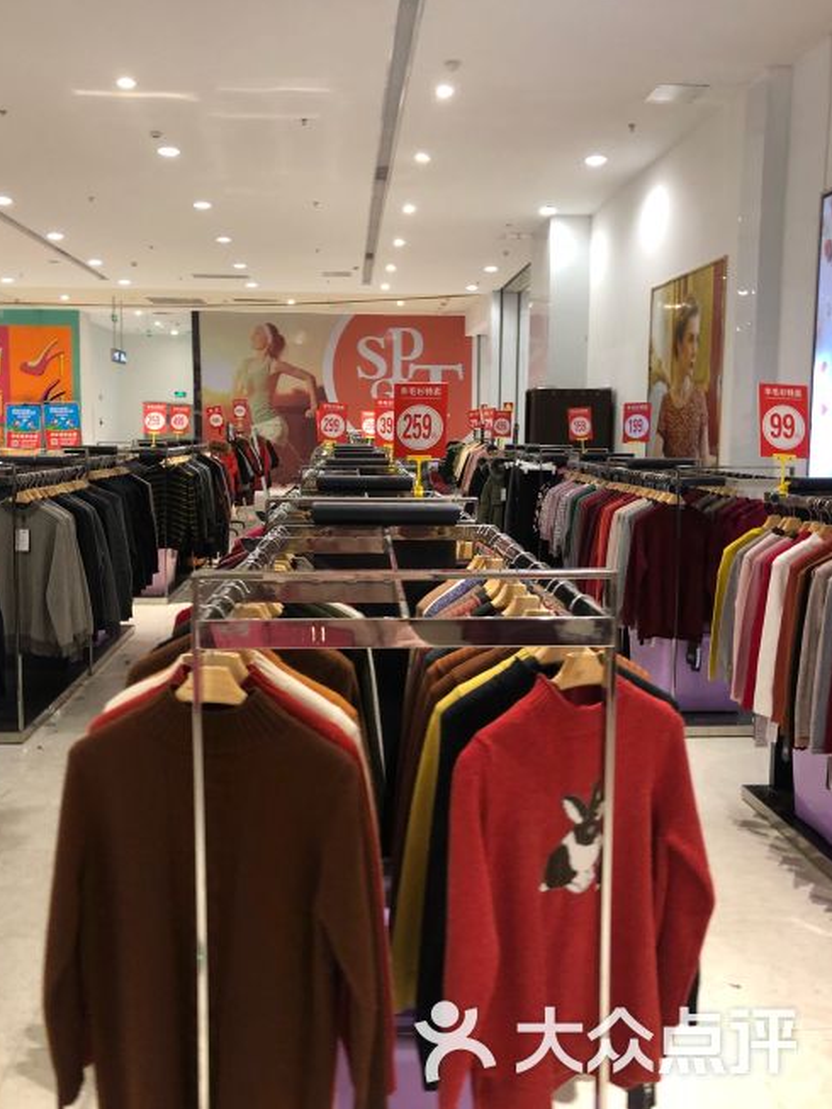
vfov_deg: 59.9
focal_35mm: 30
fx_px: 961
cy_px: 535
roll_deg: -0.8
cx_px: 395
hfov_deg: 46.8
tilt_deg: -5.0
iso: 50
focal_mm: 4
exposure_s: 1/17
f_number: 1.8
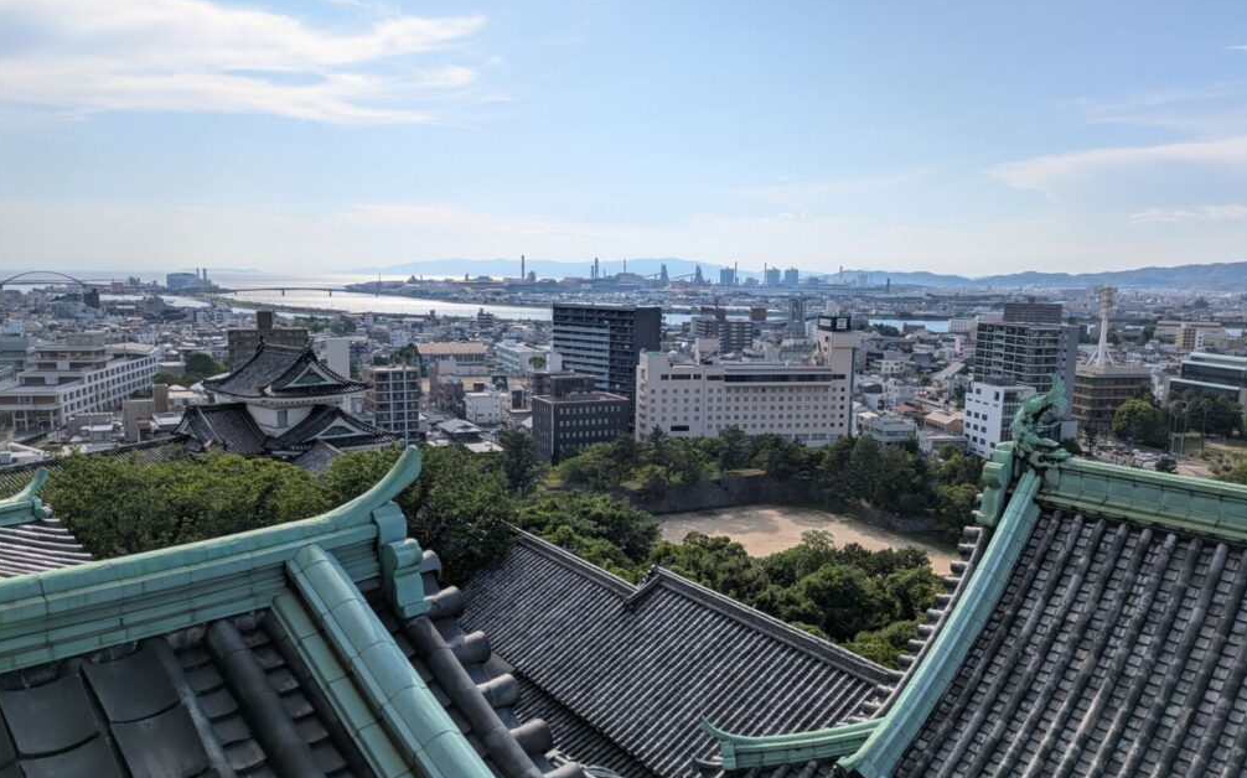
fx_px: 917
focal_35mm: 27
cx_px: 630
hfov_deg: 68.4
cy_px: 432
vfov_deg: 45.9
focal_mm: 5.43
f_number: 1.89
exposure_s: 1/3378
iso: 46
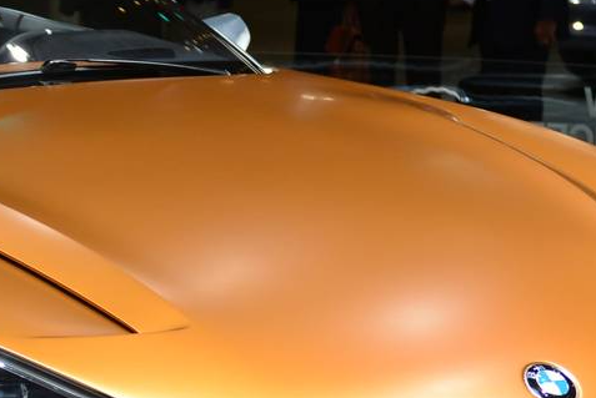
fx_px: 2022
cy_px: 236
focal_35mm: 122
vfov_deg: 11.3
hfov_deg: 16.6
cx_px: 75
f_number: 3.2
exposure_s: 1/640
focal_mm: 36
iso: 400
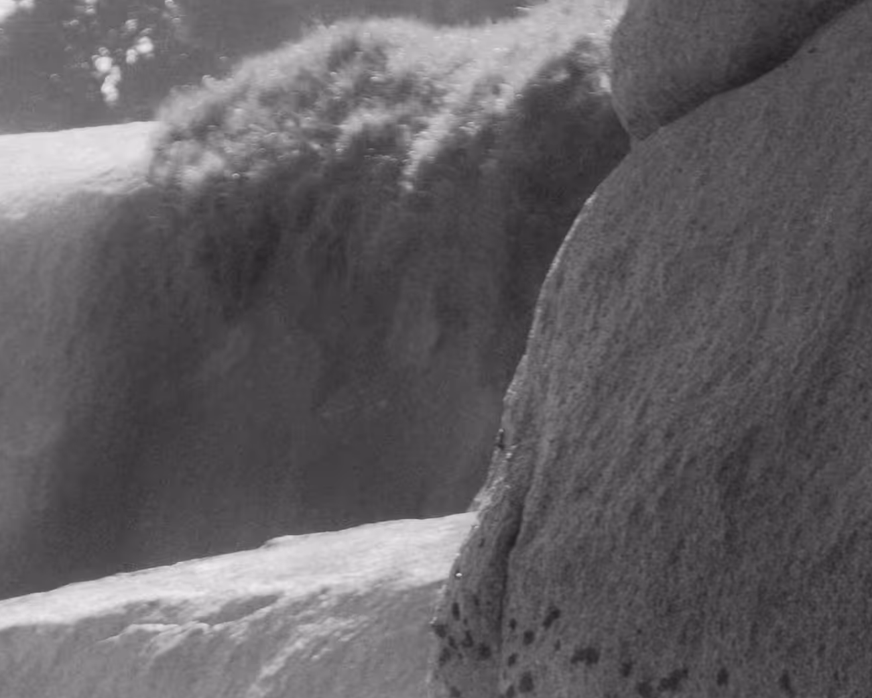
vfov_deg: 6.6
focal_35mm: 227
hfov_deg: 8.5
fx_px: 5863
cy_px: 1318
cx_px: 577
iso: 100
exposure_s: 1/500
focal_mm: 35
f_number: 5.6
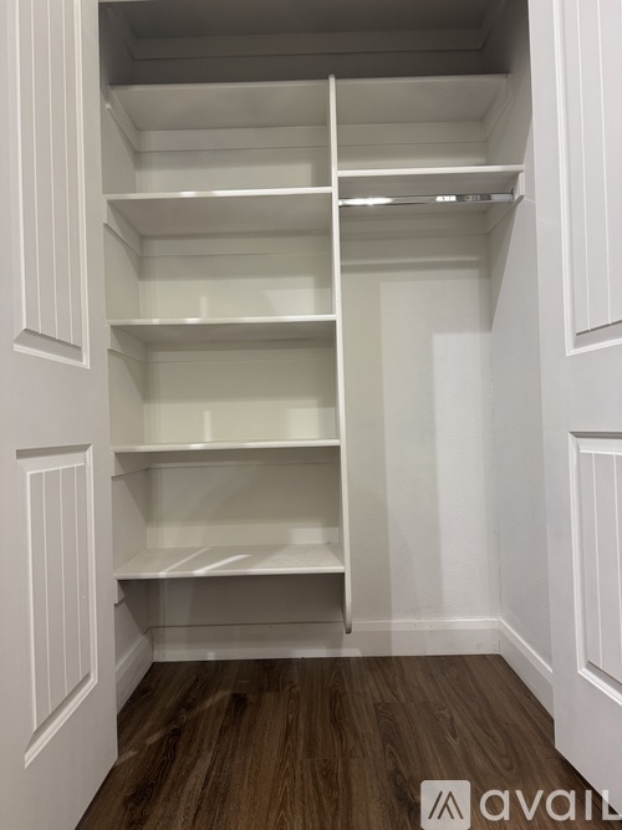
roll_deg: +0.2
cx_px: 311
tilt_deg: -1.3
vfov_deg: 71.6
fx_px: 575
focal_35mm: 24
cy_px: 415
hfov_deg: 56.8
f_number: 1.78
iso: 250
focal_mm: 6.76
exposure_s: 1/60
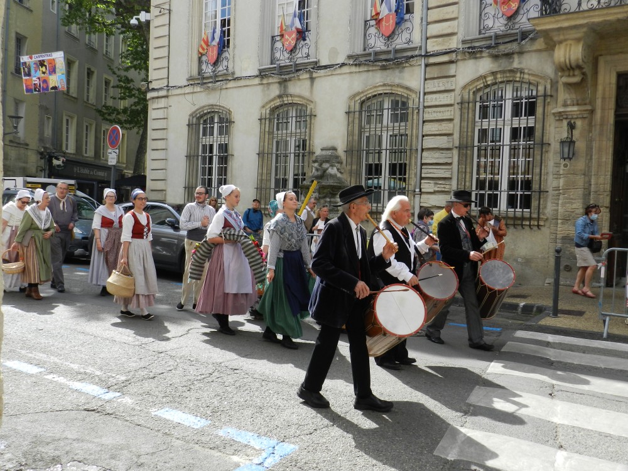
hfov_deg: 56.8
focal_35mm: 32
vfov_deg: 44.2
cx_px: 314
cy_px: 236
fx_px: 581
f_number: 3.7
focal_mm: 5.6
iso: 160
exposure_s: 1/400
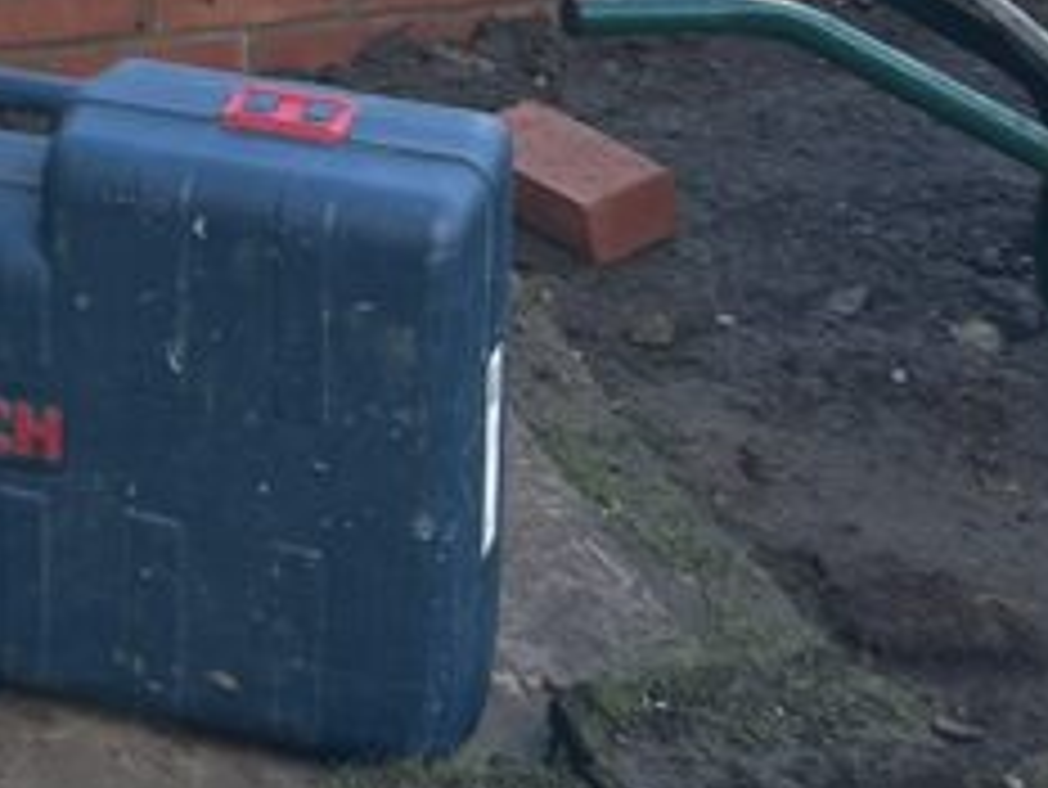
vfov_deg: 10.5
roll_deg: +1.4
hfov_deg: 14.1
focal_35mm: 134
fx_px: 4059
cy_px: -545
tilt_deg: -15.1
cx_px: -369
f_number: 1.5
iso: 50
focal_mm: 5.7
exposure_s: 1/733
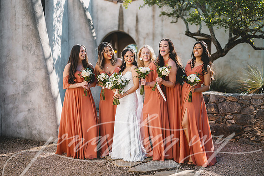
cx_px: 133
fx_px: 370
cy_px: 87
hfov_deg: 39.3
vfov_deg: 26.7
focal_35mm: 50
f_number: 1.8
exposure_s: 1/2500
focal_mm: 50
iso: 80
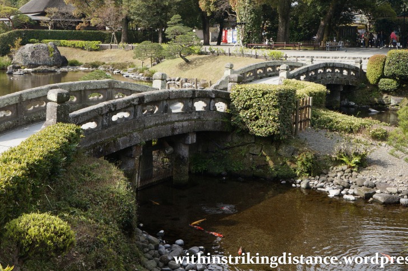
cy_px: 85
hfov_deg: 39.6
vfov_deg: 26.7
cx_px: 181
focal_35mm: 50
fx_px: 566
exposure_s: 1/200
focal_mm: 24
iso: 200
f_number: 7.1
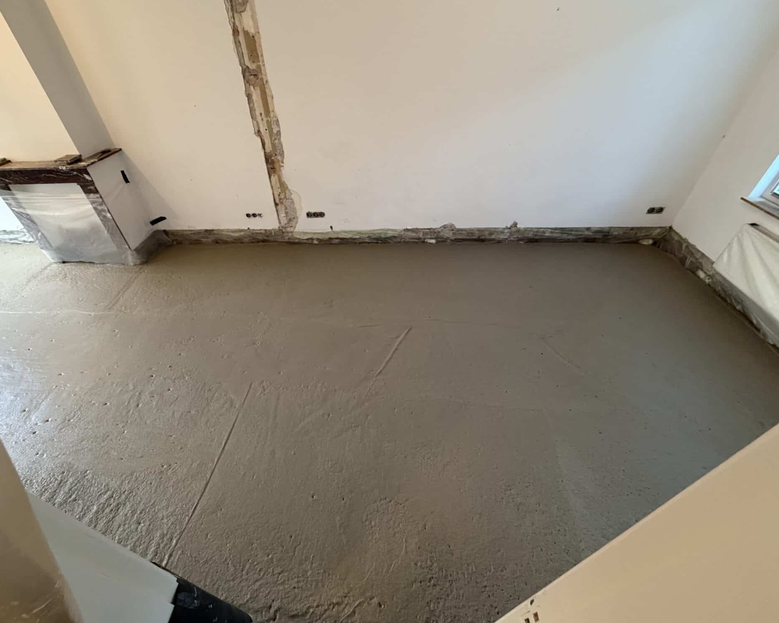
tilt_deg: -41.5
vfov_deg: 84.0
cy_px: 309
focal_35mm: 15
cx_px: 354
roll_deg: +6.2
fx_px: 346
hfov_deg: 96.5
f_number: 2.2
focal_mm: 2.22
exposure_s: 1/50
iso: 400
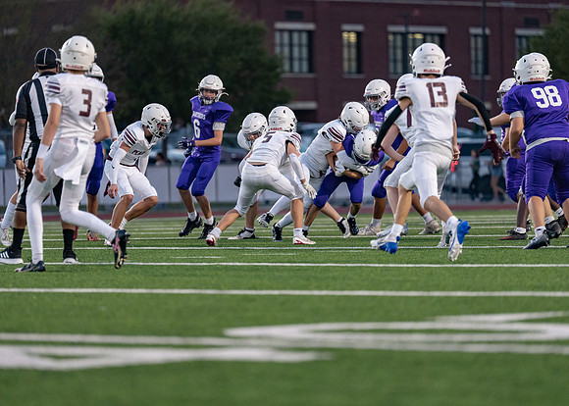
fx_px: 3630
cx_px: 284
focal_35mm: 225
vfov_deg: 6.4
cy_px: 203
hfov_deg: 9.0
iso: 2000
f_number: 2.8
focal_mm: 200
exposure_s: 1/1250
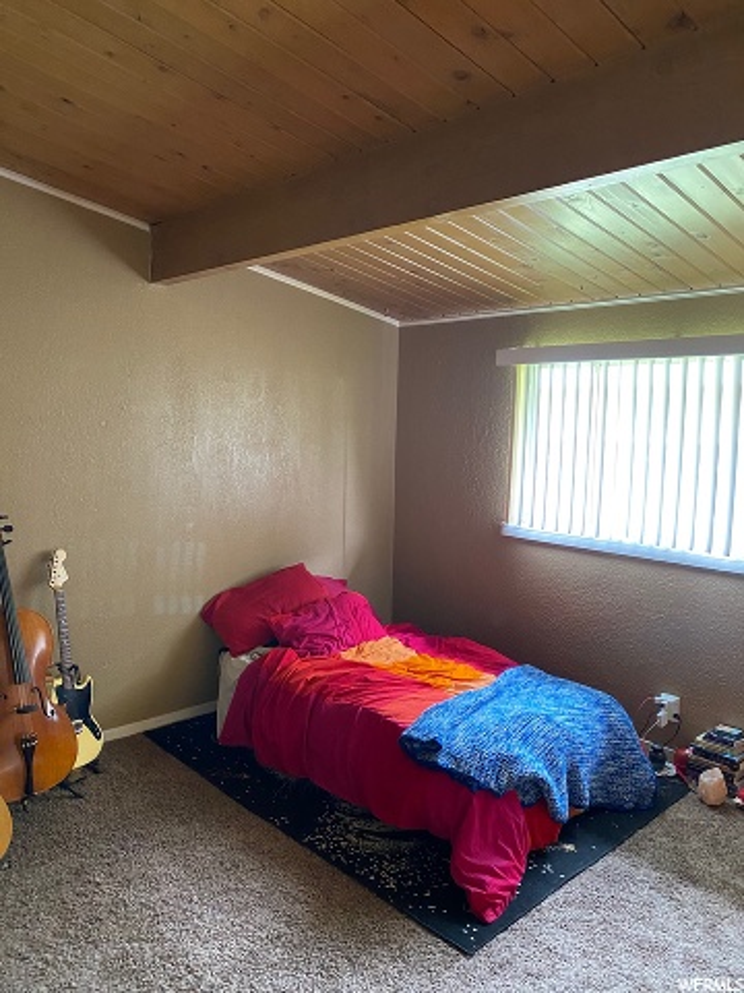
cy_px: 496
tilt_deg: -4.5
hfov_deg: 53.1
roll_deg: -1.4
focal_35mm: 26
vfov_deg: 67.3
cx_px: 372
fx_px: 745
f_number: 1.8
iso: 500
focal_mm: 4.25
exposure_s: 1/45
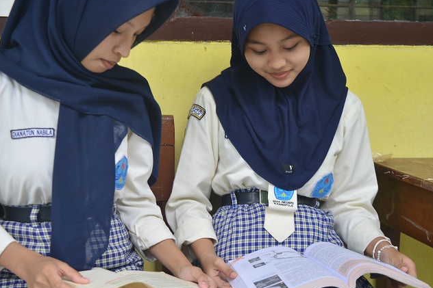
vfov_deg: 22.6
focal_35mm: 60
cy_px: 135
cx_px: 177
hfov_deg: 33.3
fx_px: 721
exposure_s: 1/200
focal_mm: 42
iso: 500
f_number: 5.6
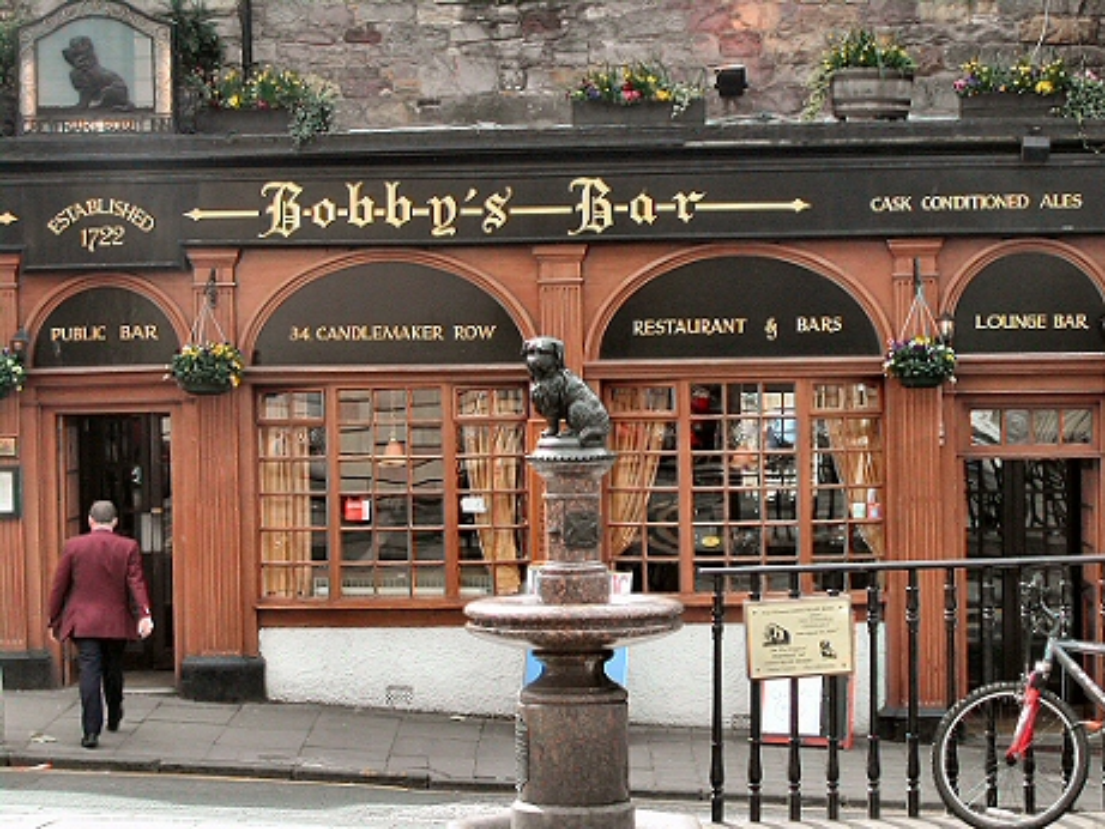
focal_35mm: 114
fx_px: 3640
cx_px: 552
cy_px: 414
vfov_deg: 13.0
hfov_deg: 17.3
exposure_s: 1/196
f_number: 4.9
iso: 100
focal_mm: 24
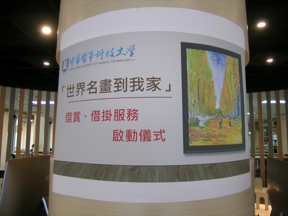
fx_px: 233
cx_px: 144
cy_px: 108
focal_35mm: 28
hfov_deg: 63.4
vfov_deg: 49.7
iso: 50
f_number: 2.8
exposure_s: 1/10.6
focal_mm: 5.8
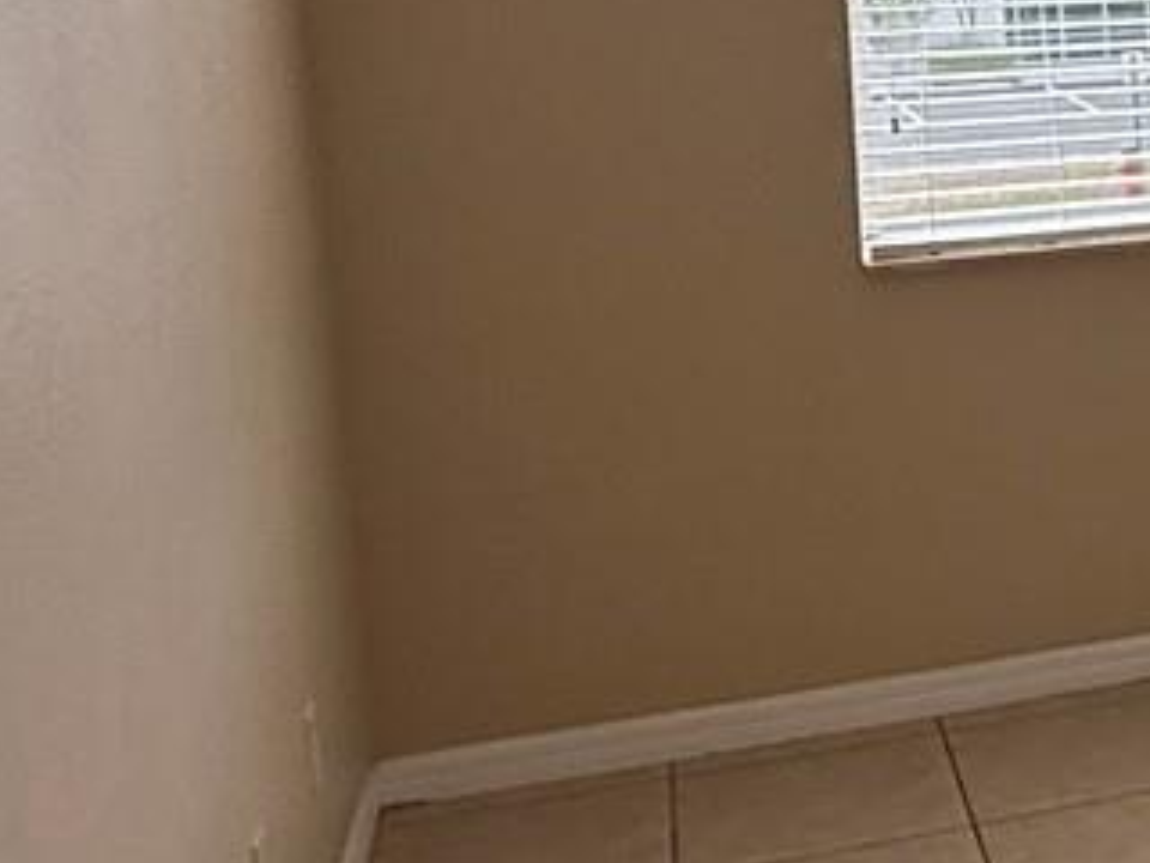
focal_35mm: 70
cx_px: 1754
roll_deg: +1.1
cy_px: 119
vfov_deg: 20.7
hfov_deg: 22.5
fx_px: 2326
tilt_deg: -6.3
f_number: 2.2
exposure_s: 1/219
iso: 64
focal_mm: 2.22
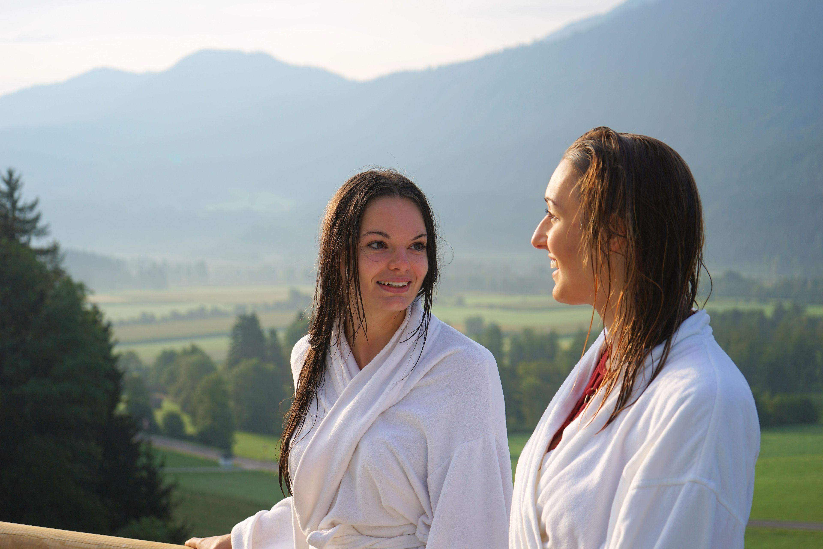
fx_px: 1394
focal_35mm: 61
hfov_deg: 32.9
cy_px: 274
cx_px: 412
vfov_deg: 22.3
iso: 100
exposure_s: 1/400
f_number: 5.6
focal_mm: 61
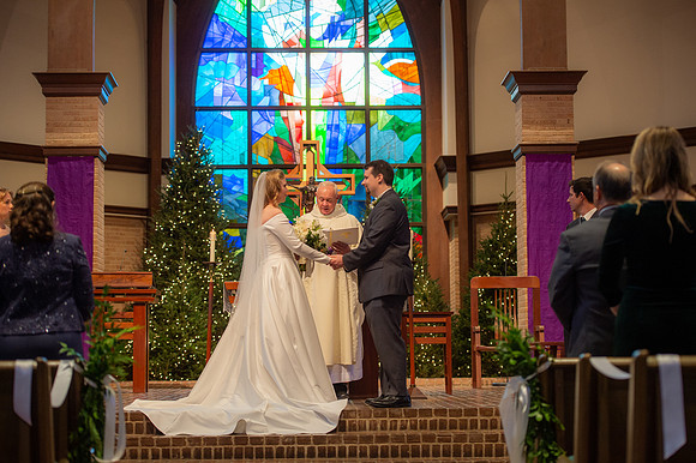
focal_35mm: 81
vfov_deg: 16.9
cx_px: 348
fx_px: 1561
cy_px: 232
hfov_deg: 25.1
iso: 1250
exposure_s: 1/160
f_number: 3.2
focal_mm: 78
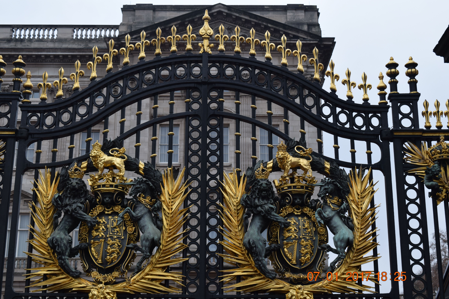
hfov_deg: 35.1
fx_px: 711
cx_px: 224
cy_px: 150
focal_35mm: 57
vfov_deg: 23.8
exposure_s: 1/250
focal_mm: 38
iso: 400
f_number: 8
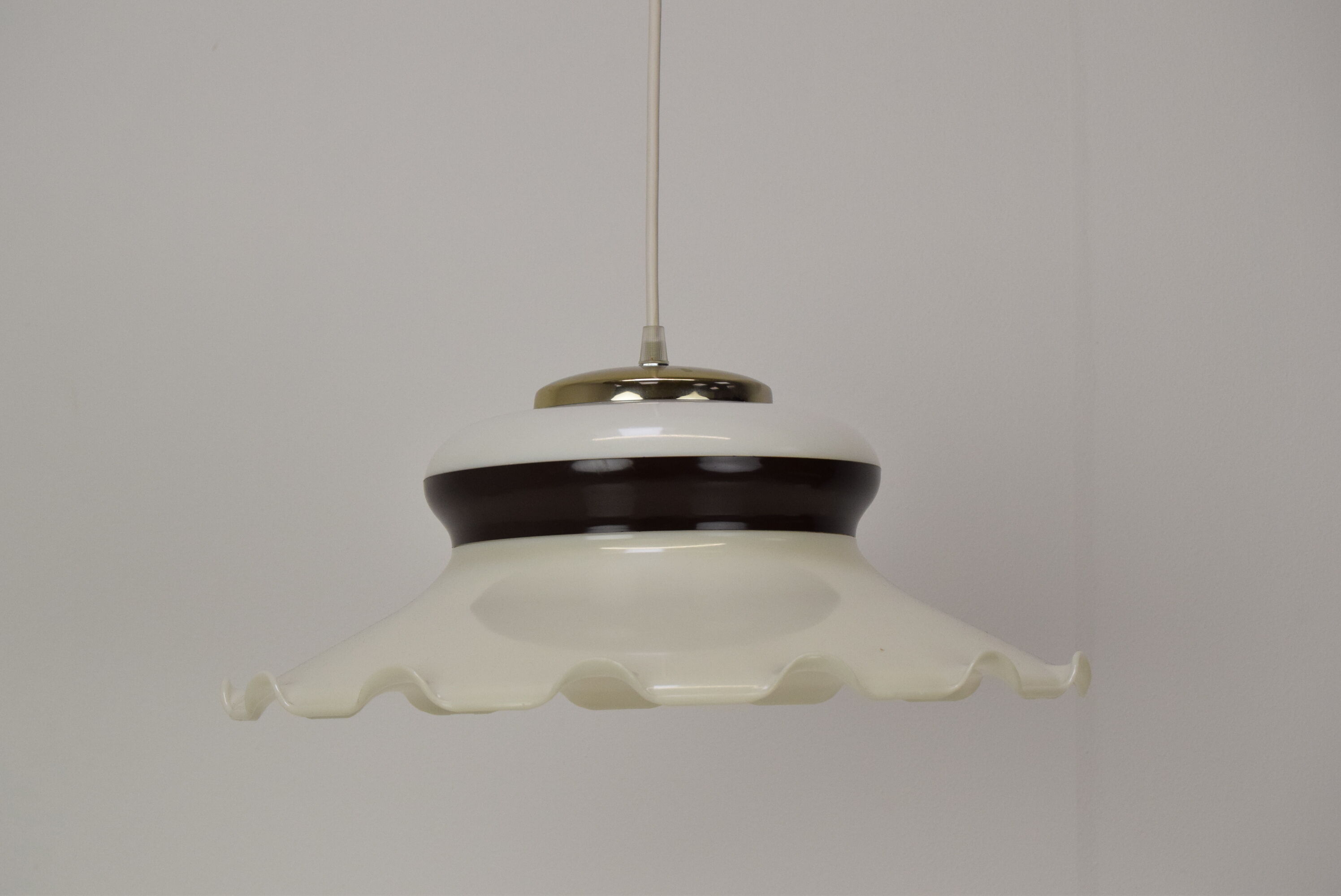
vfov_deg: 16.6
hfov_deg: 24.6
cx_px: 670
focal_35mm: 82
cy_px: 448
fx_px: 3075
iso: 1600
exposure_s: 1/320
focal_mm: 55
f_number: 9
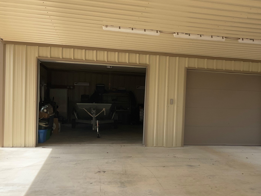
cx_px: 171
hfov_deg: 43.3
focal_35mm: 43
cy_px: 113
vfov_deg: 33.5
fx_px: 324
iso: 16
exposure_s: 1/770
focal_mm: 3
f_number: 1.8
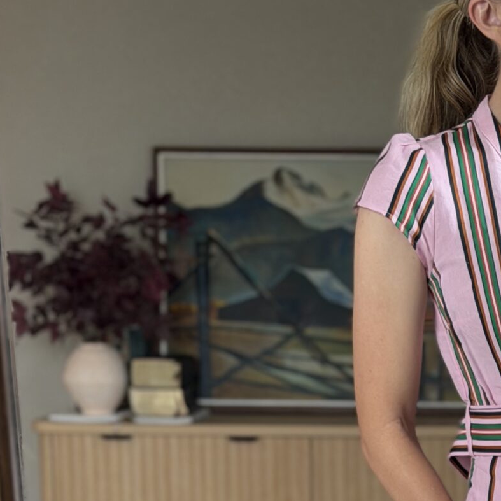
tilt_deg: -20.5
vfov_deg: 12.3
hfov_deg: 12.4
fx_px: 2260
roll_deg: +0.1
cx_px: 556
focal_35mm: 138
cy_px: 621
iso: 80
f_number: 1.78
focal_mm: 6.76
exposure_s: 1/120
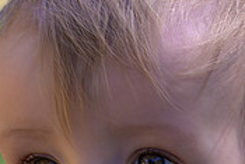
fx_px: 2527
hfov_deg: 5.6
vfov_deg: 3.7
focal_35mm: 371
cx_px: 153
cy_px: 214
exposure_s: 1/125
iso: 125
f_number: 4
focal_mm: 75
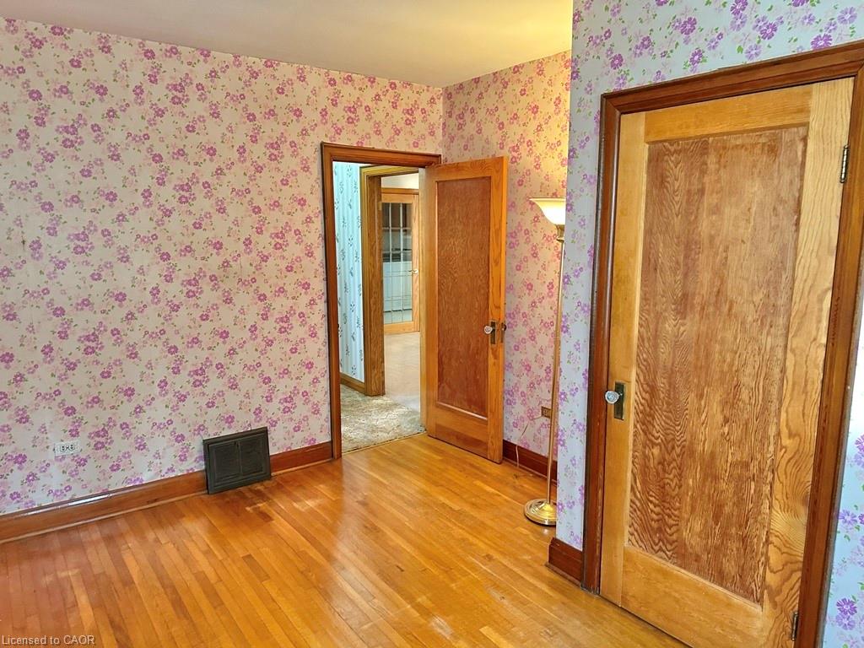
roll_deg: -1.9
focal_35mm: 24
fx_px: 599
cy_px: 324
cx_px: 432
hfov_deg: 71.6
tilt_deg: -5.6
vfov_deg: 56.8
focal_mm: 6.86
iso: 400
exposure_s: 1/60
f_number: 1.78
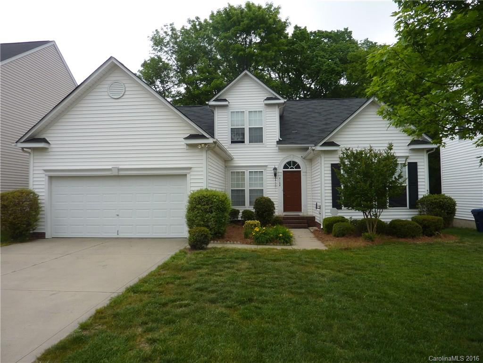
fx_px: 349
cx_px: 242
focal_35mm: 25
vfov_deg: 54.9
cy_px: 182
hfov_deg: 69.4
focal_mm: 4.1
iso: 100
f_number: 3.3
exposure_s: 1/500
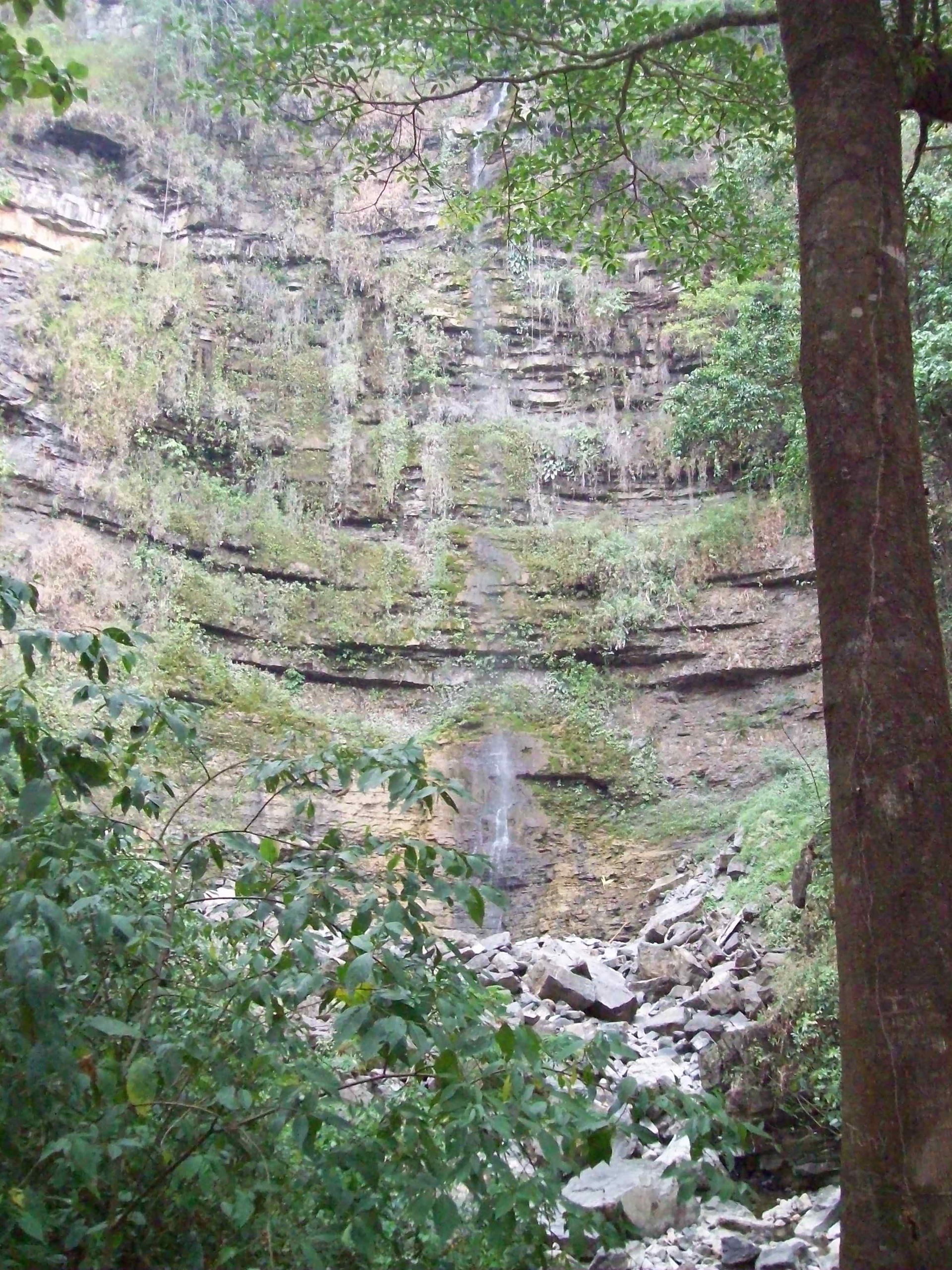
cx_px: 476
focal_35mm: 36
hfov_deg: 39.7
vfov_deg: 51.4
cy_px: 635
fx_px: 1320
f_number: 2.7
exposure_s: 1/512
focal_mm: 6
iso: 713
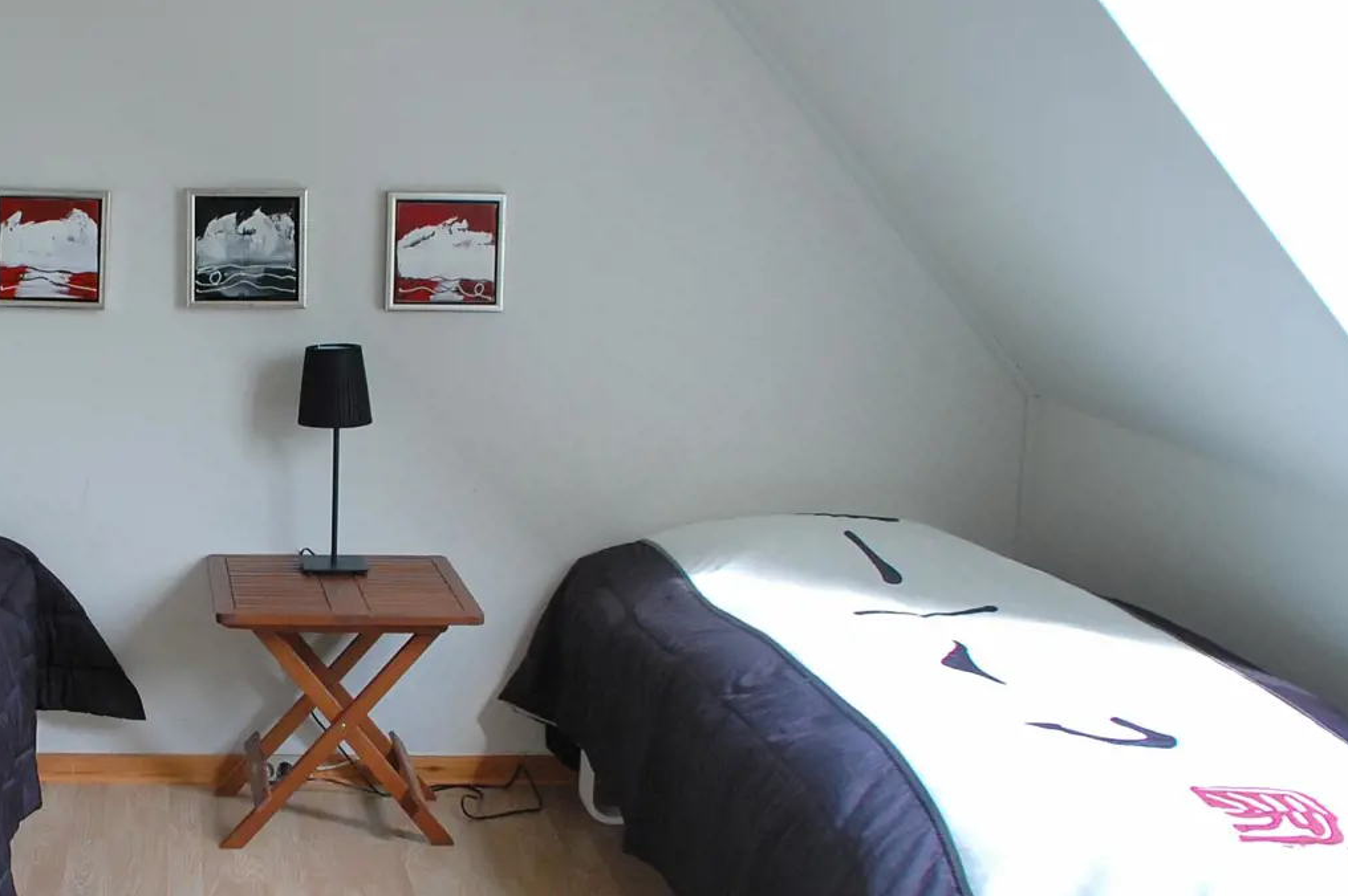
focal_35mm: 51
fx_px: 1908
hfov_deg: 36.7
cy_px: 418
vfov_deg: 26.4
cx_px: 166
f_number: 5
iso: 400
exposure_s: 1/100
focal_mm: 18
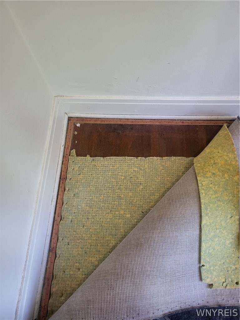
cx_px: 120
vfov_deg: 67.3
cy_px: 160
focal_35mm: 26
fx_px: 240
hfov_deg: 53.1
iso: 320
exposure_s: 1/40
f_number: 1.8
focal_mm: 5.4
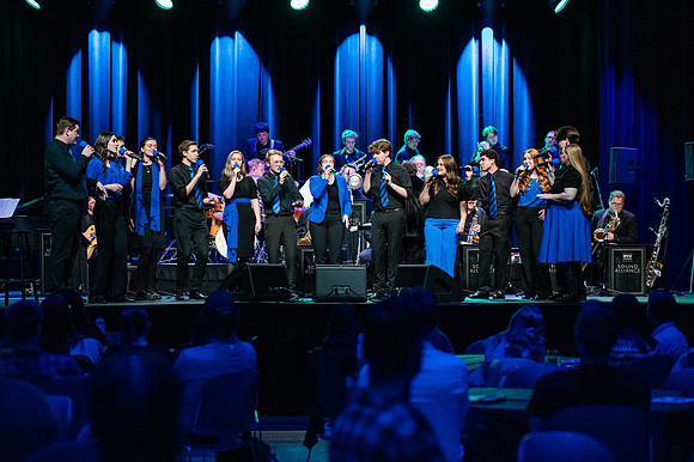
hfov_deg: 22.6
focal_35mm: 90
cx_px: 347
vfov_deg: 15.2
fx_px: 1734
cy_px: 231
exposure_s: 1/400
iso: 5000
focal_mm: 90
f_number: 2.8
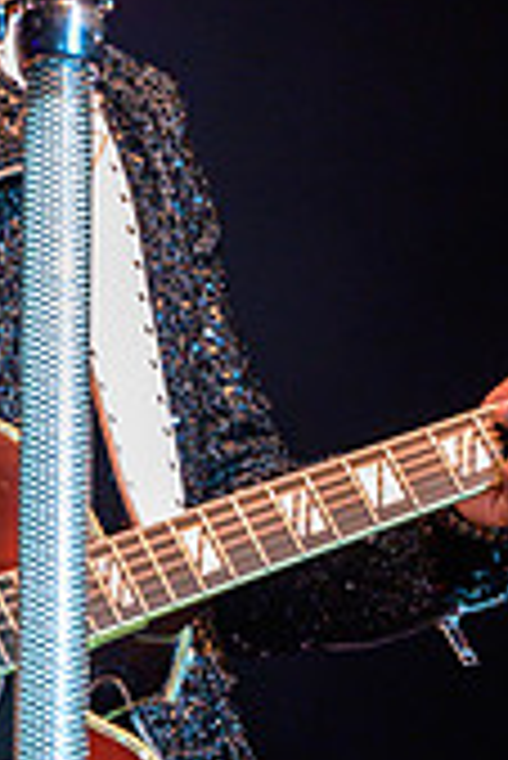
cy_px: 378
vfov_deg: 8.6
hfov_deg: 5.7
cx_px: -139
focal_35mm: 239
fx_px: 5048
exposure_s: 1/250
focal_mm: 90
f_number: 4.5
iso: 4000
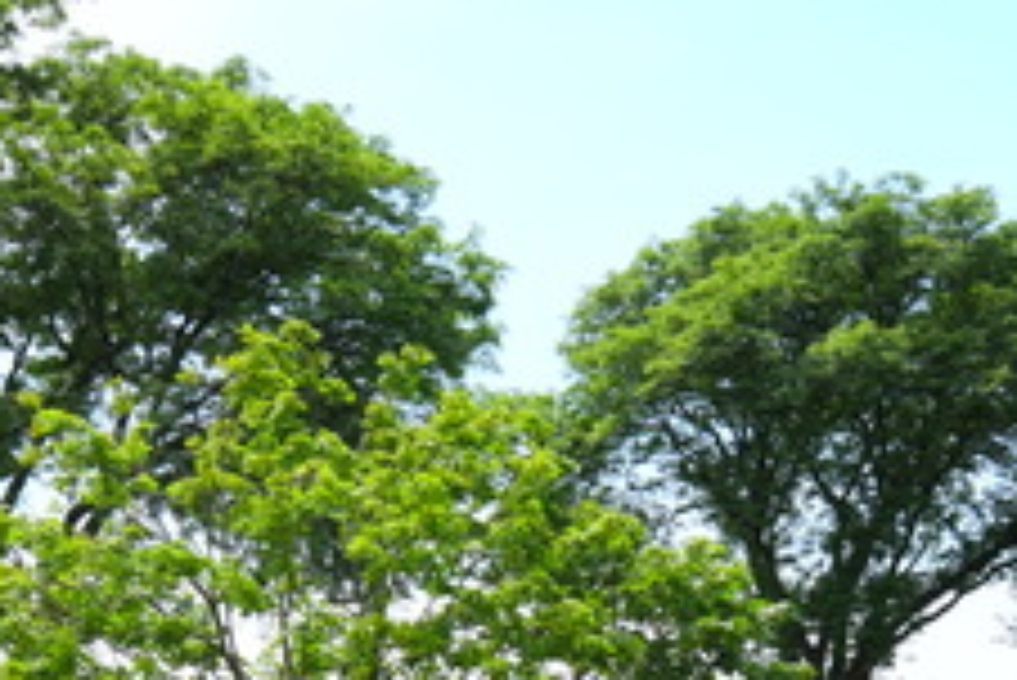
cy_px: 858
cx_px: 544
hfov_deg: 23.9
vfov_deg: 15.4
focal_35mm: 85
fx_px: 2403
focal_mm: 20
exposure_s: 1/200
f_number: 9
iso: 100
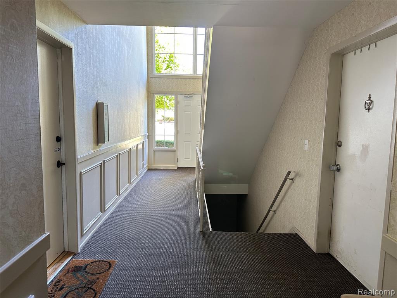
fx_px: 275
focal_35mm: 24
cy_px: 149
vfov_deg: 56.8
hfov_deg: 71.6
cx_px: 198
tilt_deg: -5.7
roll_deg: -1.1
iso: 250
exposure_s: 1/64
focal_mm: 6.86
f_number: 1.78
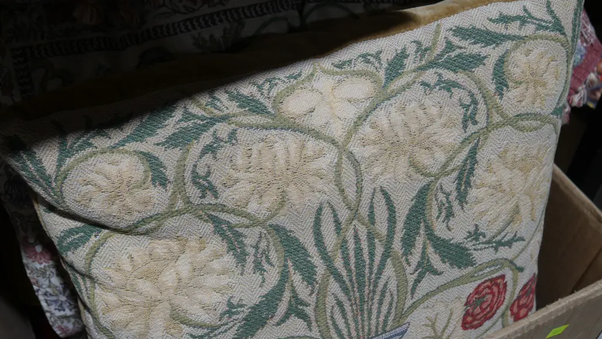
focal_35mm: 44
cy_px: 207
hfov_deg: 46.4
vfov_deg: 27.0
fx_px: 702
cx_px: 301
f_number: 4.4
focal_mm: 20
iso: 200
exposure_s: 1/60
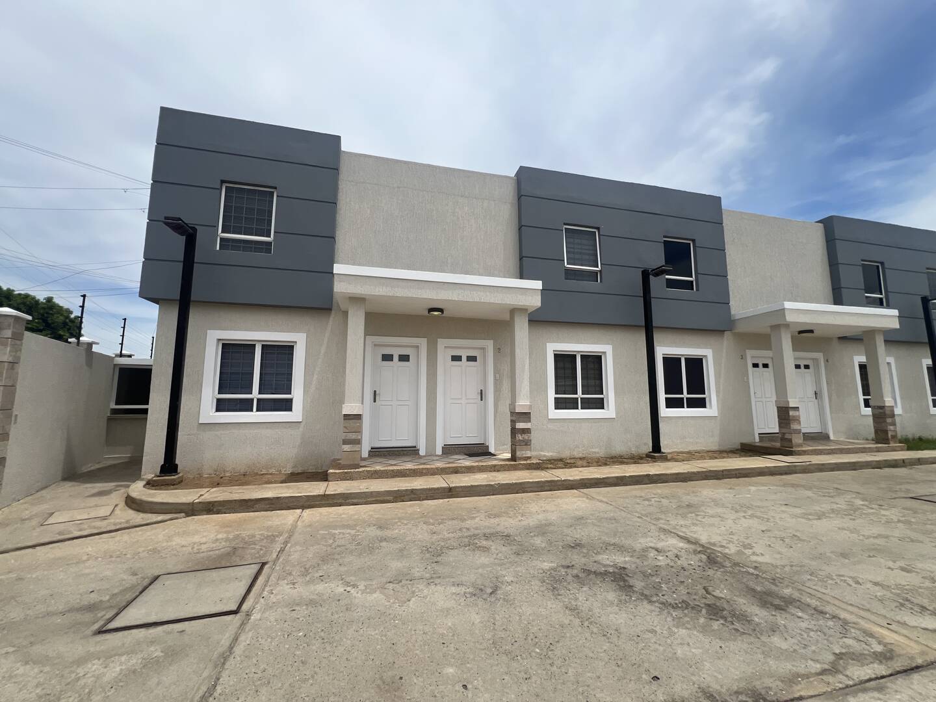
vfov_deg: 89.9
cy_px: 351
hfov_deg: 106.2
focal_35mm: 13
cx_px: 468
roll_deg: -0.4
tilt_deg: +6.8
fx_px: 352
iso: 32
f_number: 1.8
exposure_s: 1/2320
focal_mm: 1.57
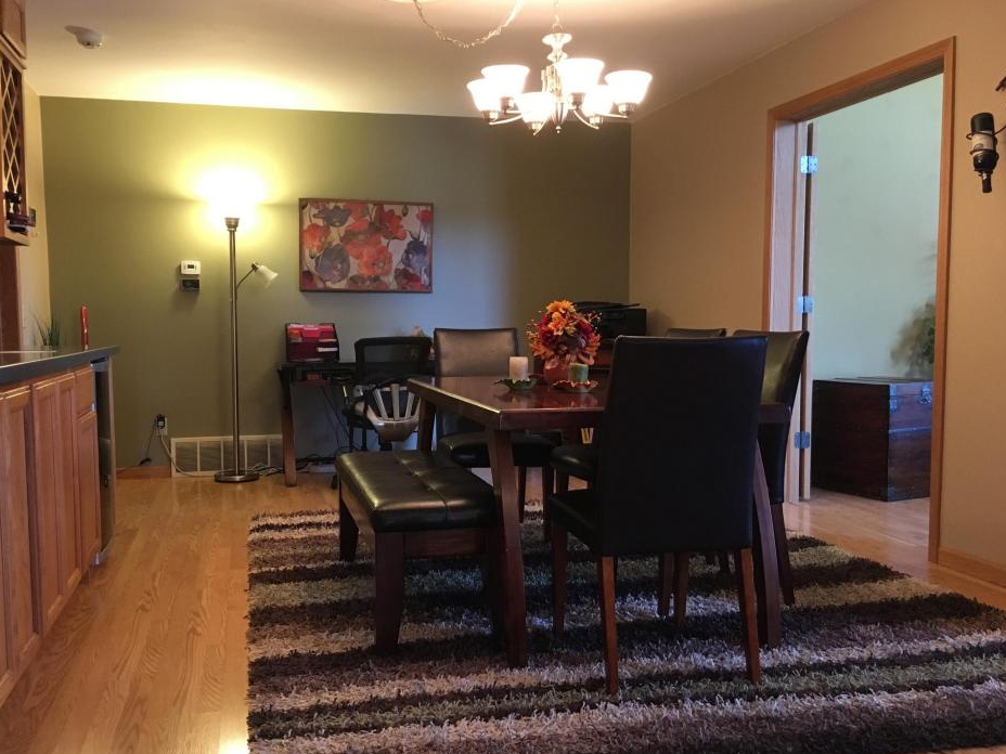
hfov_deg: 56.7
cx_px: 463
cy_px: 396
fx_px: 930
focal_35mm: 32
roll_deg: +0.3
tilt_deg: -4.8
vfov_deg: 44.1
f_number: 2.2
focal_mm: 4.15
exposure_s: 1/30
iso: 200
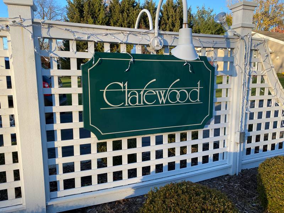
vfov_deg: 53.1
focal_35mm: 26
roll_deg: +0.8
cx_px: 142
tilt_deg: -8.8
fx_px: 213
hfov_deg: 67.3
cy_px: 106
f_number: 1.8
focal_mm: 4.25
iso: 32
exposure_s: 1/728
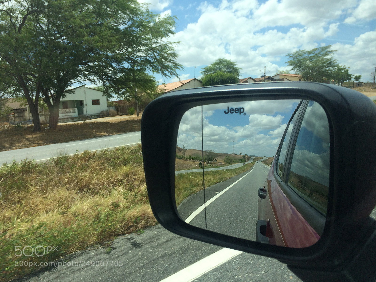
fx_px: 315
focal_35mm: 29
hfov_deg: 61.7
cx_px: 188
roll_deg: +3.7
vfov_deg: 48.2
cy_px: 141
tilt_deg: -8.1
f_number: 2.2
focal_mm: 4.15
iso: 32
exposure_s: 1/2160
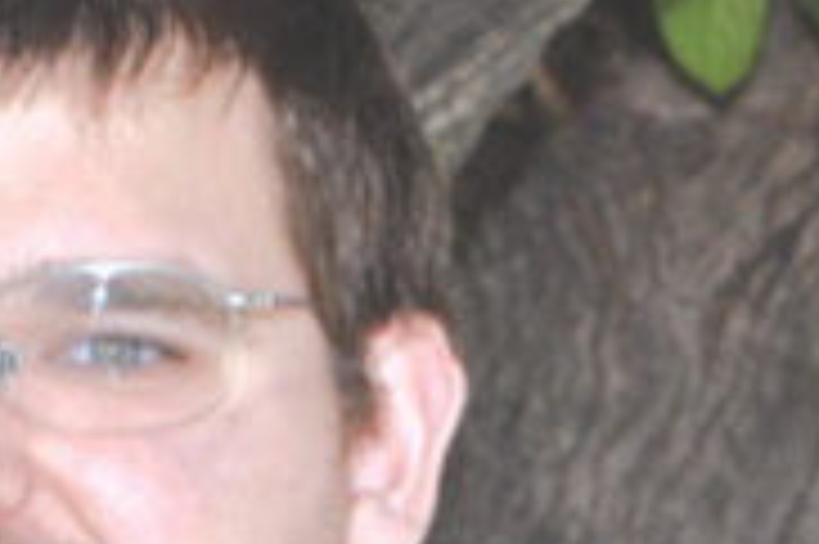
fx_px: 11022
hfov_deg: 4.2
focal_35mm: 485
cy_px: 1266
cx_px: -153
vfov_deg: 2.8
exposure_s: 1/125
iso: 200
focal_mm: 55
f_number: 5.6
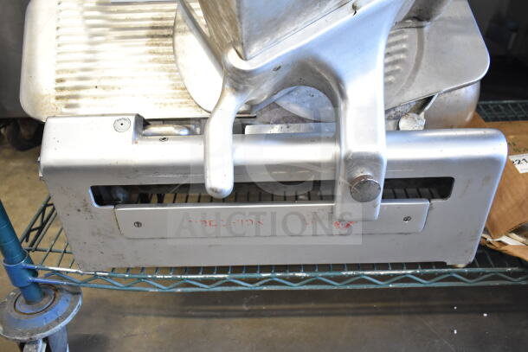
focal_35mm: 32
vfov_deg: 41.7
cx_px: 264
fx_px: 462
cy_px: 176
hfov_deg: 59.5
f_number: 3.8
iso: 1600
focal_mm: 21
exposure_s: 1/40
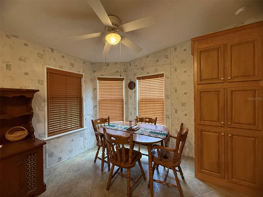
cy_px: 98
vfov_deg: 85.7
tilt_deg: +0.4
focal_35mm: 14
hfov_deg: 102.1
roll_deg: +0.3
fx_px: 106
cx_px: 132
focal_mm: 2.22
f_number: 2.2
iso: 320
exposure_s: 1/60
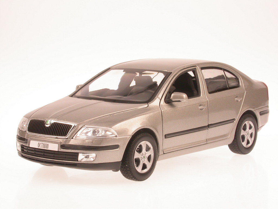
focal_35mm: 103
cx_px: 139
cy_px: 104
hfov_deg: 19.1
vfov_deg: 14.4
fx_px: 827
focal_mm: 21.3
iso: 100
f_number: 10.2
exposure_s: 1/10.1
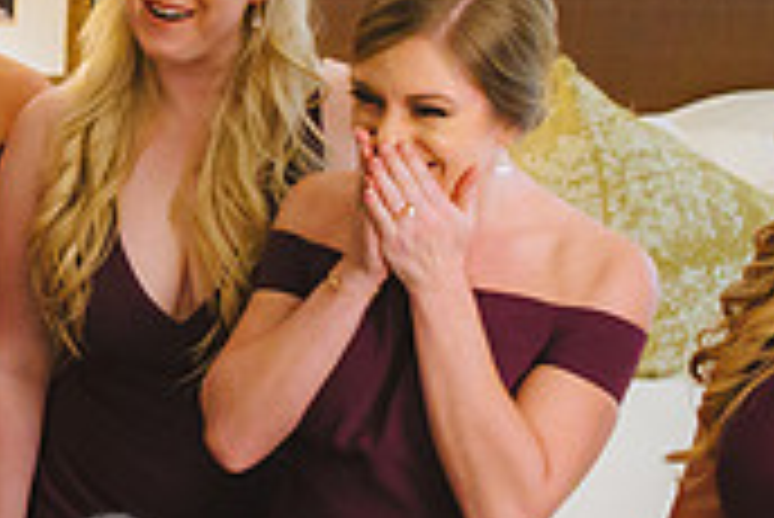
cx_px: -231
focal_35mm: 88
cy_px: 185
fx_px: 1894
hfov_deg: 21.0
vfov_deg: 15.5
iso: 4000
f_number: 2.8
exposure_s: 1/200
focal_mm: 24
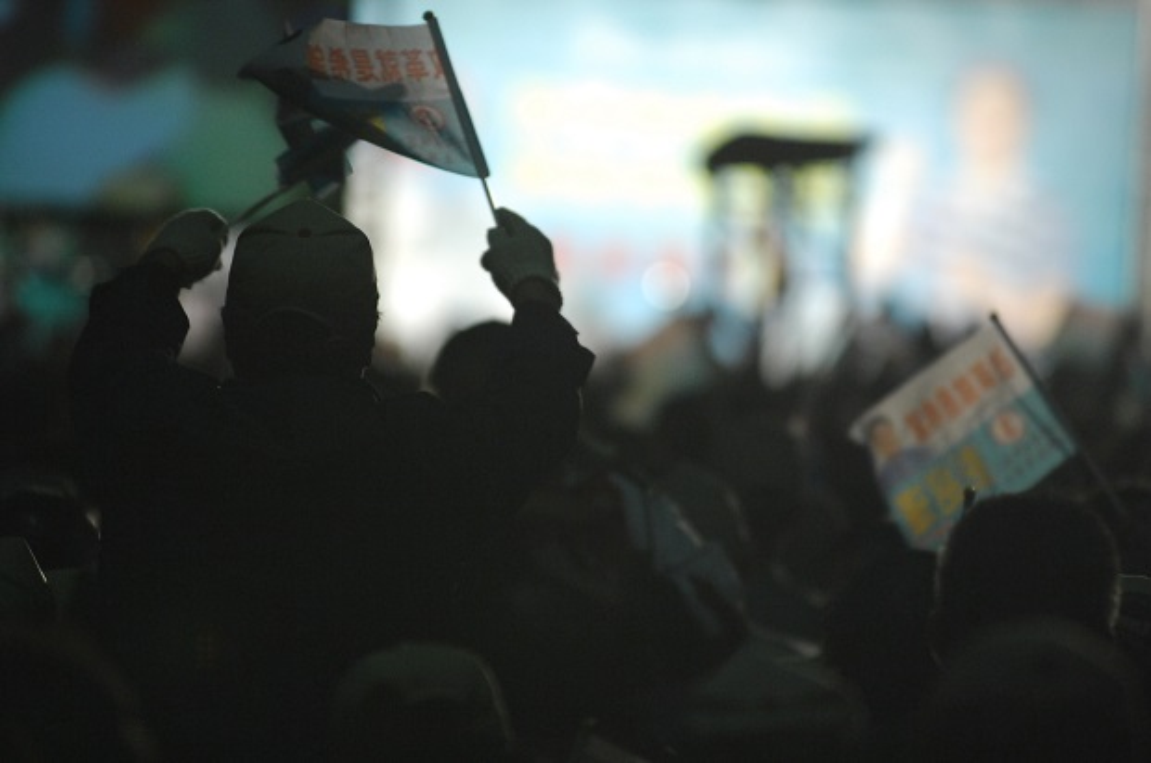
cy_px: 382
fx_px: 9574
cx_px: 576
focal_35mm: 300
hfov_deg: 6.9
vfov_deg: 4.6
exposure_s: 1/180
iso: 800
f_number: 2.8
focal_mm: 200
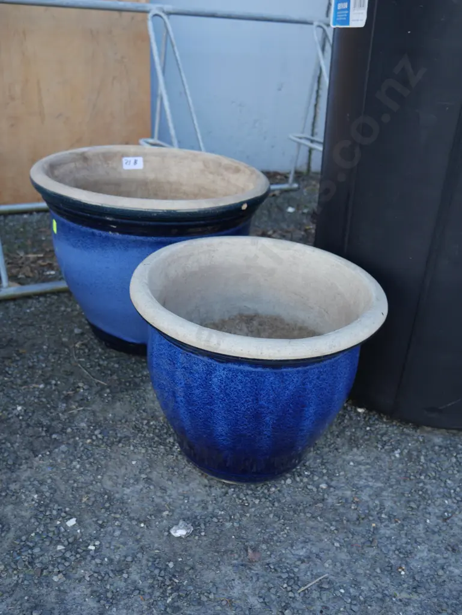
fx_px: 569
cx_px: 231
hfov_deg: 44.2
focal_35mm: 32
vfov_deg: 56.8
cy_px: 308
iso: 200
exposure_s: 1/125
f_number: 3.6
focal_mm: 16
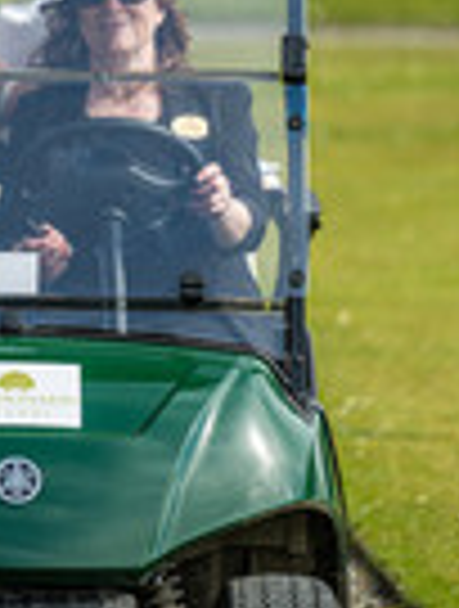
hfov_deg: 2.4
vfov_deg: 3.1
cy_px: 158
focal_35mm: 635
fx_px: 11174
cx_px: -55
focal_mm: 200
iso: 100
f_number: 2.8
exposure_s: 1/1250
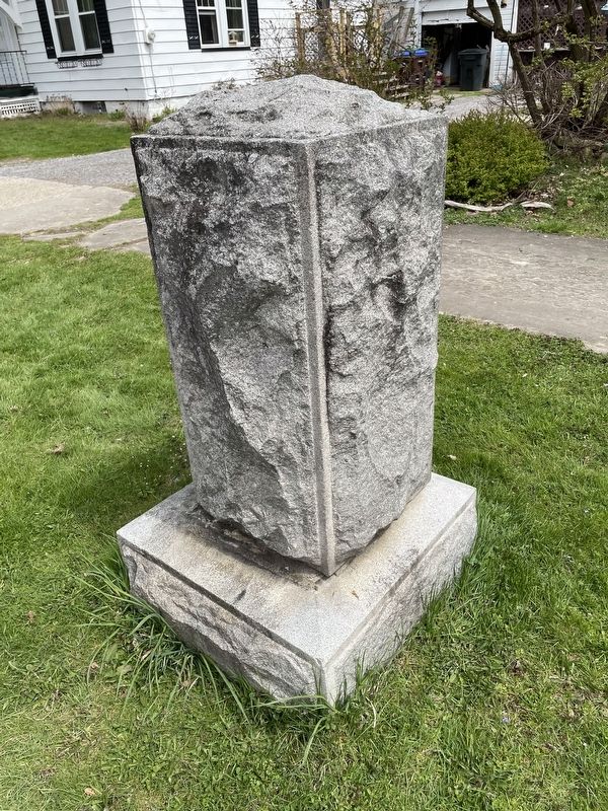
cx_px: 304
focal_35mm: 26
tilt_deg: -29.1
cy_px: 406
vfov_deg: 67.3
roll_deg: +4.6
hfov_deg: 53.1
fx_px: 609
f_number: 1.6
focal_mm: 4.2
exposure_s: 1/2959
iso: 32
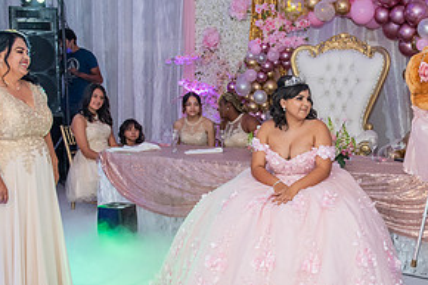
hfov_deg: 34.0
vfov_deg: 23.2
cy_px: 191
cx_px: 303
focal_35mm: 58
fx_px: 689
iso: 1250
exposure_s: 1/160
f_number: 3.5
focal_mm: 29
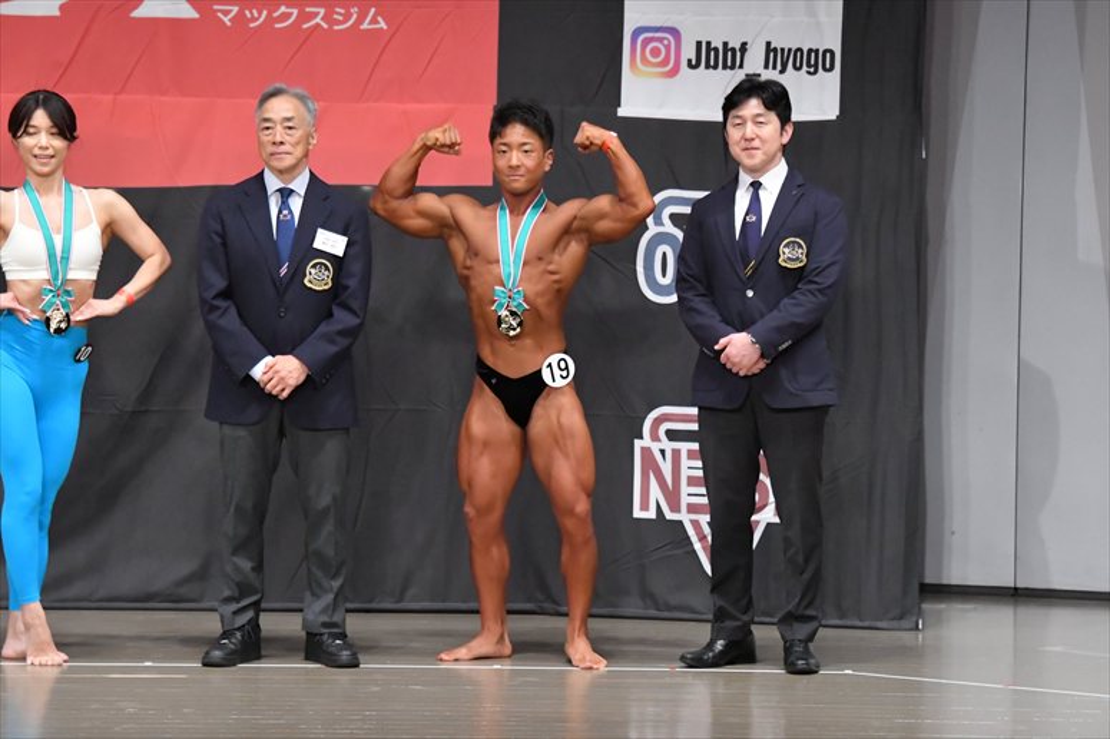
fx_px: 6225
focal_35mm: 202
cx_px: 555
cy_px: 370
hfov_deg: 10.2
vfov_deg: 6.8
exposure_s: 1/400
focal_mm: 135
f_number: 5.6
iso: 6400
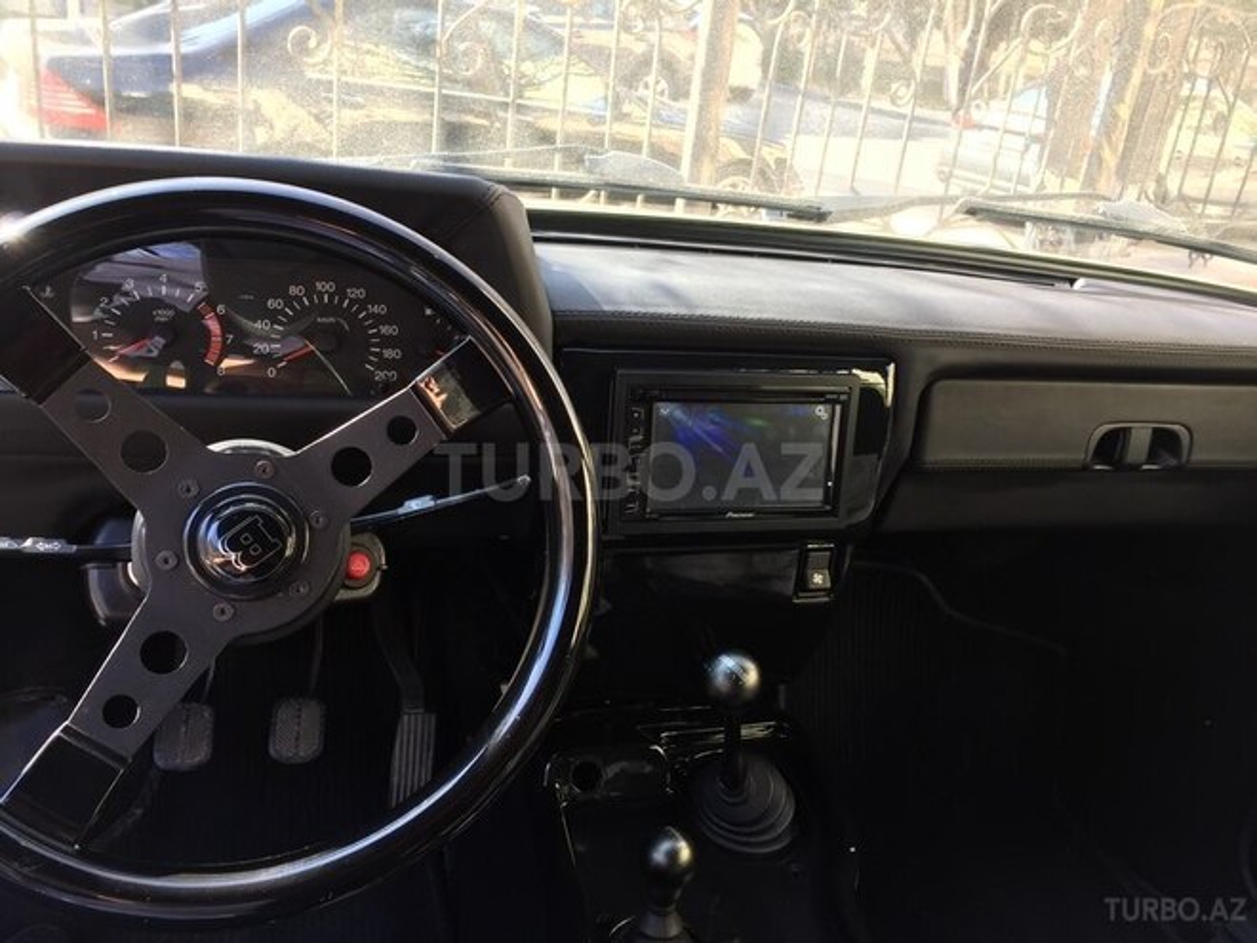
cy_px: 472
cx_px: 628
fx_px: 1053
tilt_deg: -23.9
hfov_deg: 61.7
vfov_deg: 48.2
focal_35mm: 29
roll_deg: -8.3
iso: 32
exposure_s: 1/50
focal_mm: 4.15
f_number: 2.2
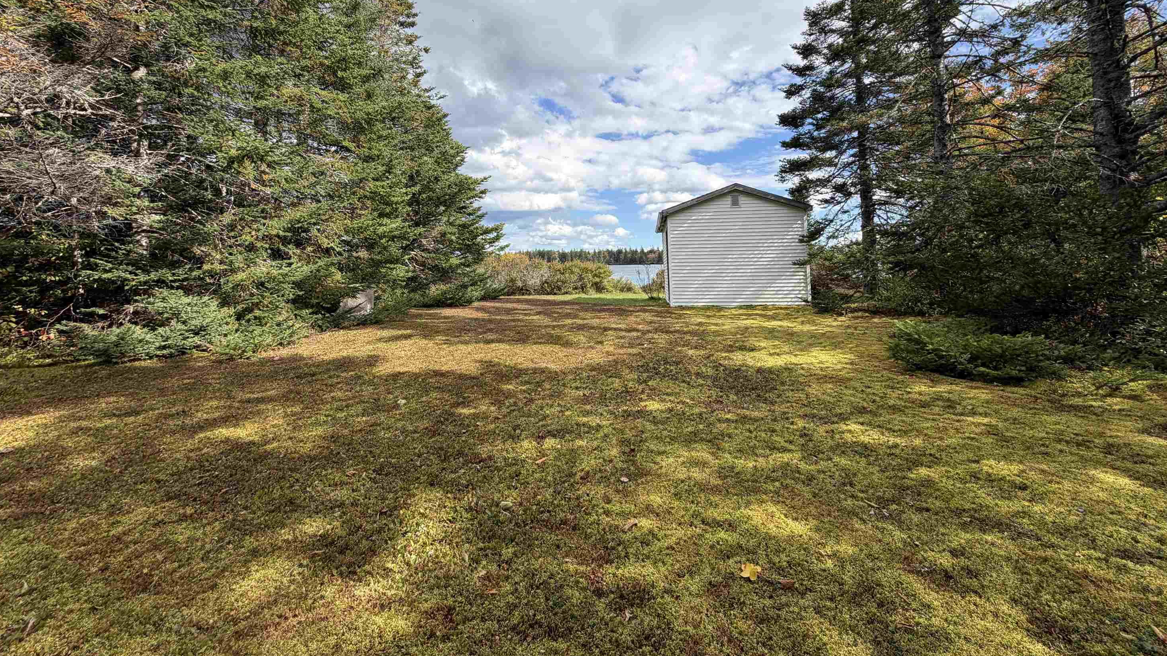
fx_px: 495
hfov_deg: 99.4
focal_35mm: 16
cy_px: 239
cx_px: 596
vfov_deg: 65.9
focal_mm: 2.22
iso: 25
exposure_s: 1/770
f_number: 2.2
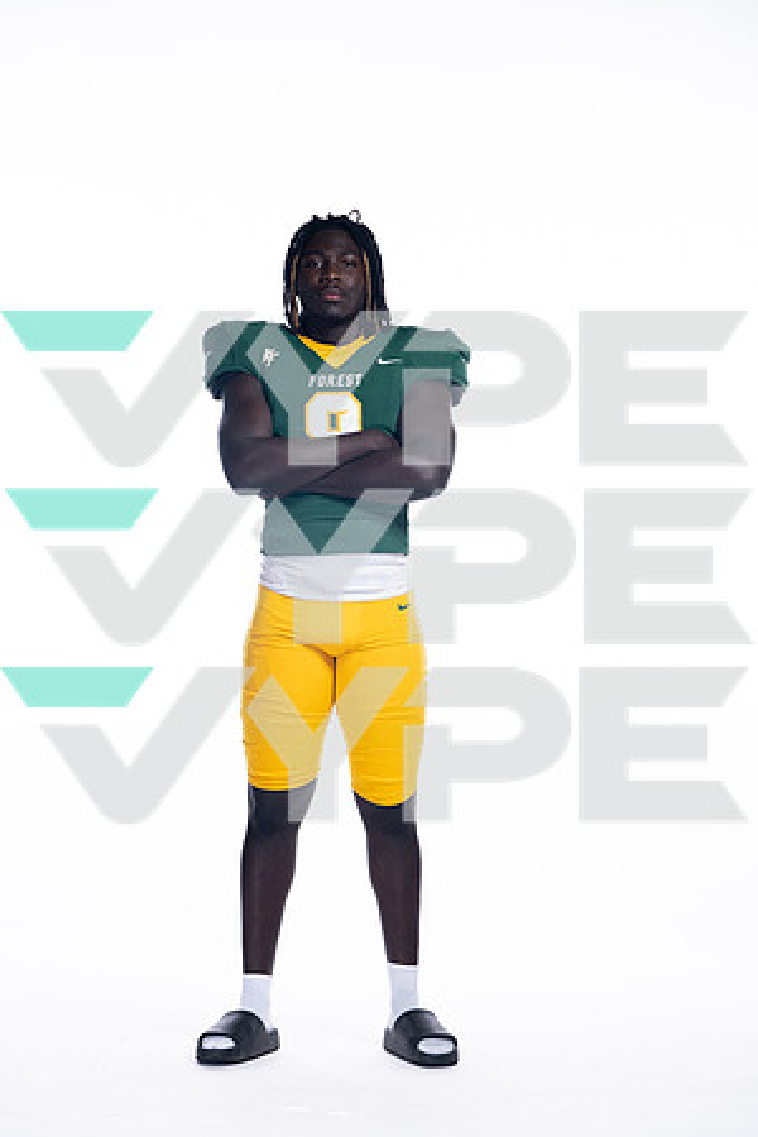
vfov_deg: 18.8
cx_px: 379
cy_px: 568
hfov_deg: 12.6
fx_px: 3442
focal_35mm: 109
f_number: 6.3
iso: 400
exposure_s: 1/250
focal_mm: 109
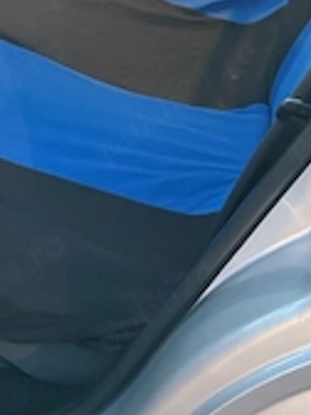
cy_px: -62
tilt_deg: -23.6
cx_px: 35
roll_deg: -0.9
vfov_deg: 16.6
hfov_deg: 12.9
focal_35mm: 114
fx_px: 1366
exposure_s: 1/27
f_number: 1.78
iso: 640
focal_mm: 6.86
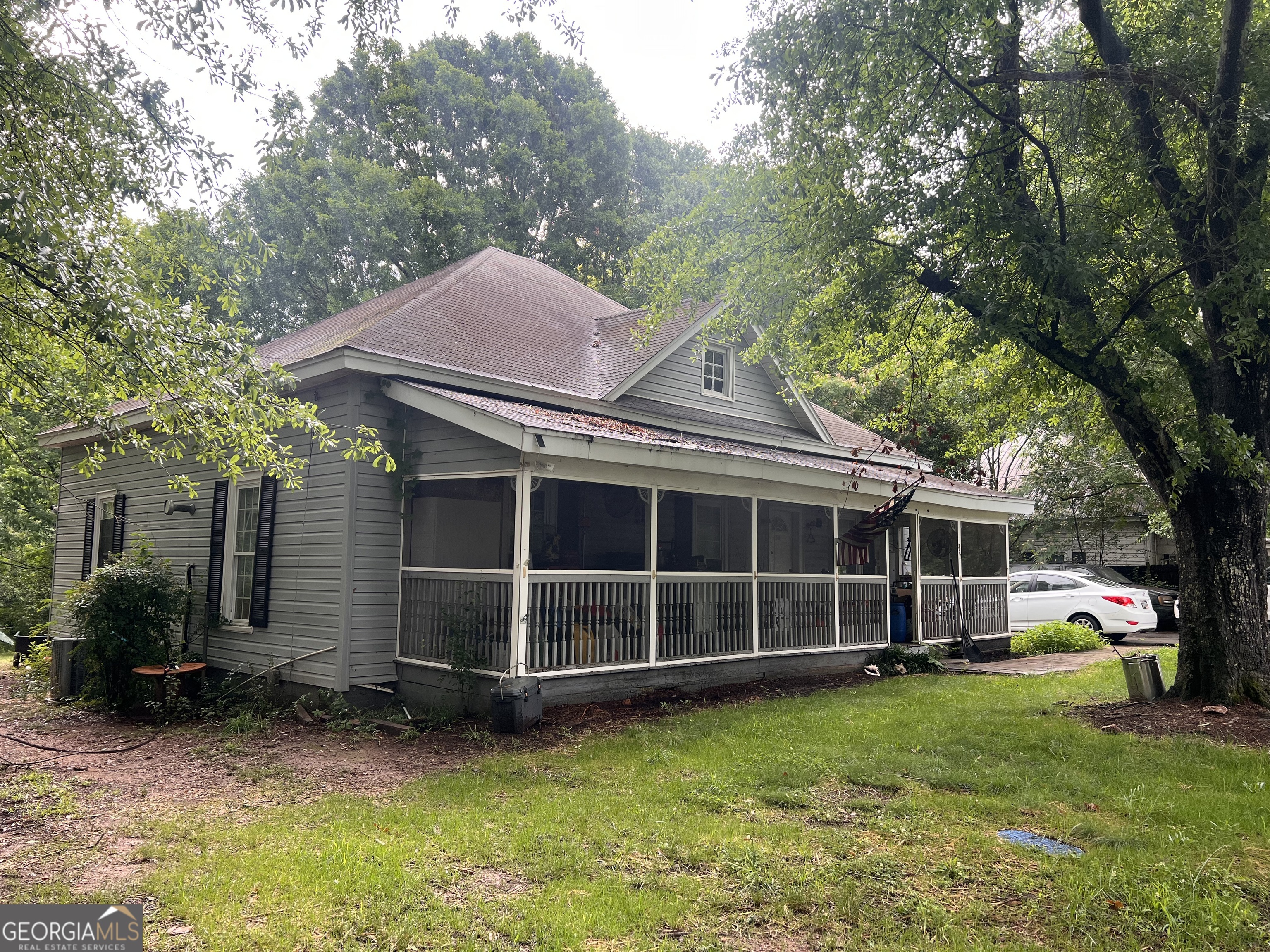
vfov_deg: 53.1
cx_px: 635
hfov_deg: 67.3
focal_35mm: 26
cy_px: 476
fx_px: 954
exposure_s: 1/261
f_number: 1.5
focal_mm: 5.7
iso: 40
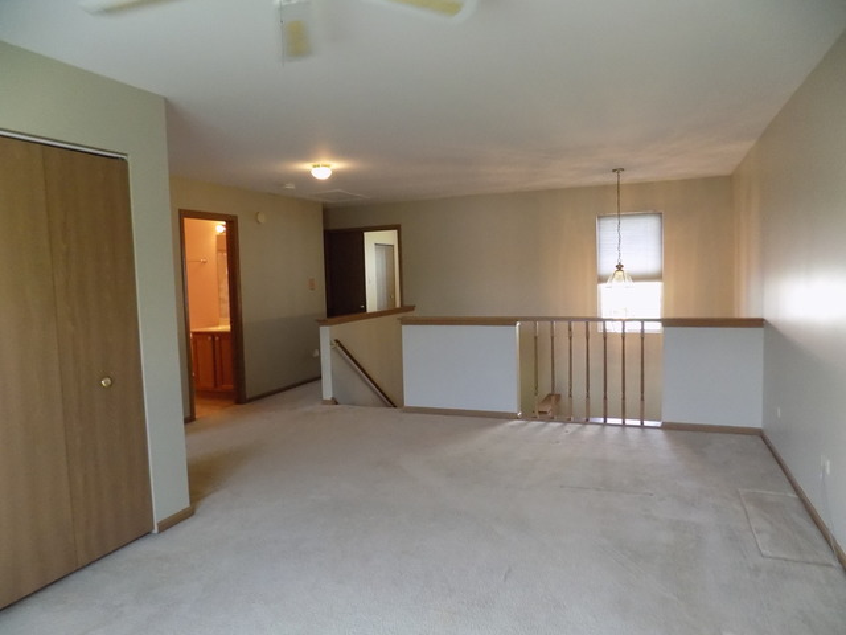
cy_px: 318
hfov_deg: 73.9
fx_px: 562
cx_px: 423
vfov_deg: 58.9
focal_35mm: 23
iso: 360
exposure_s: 1/60
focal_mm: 4
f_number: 3.1
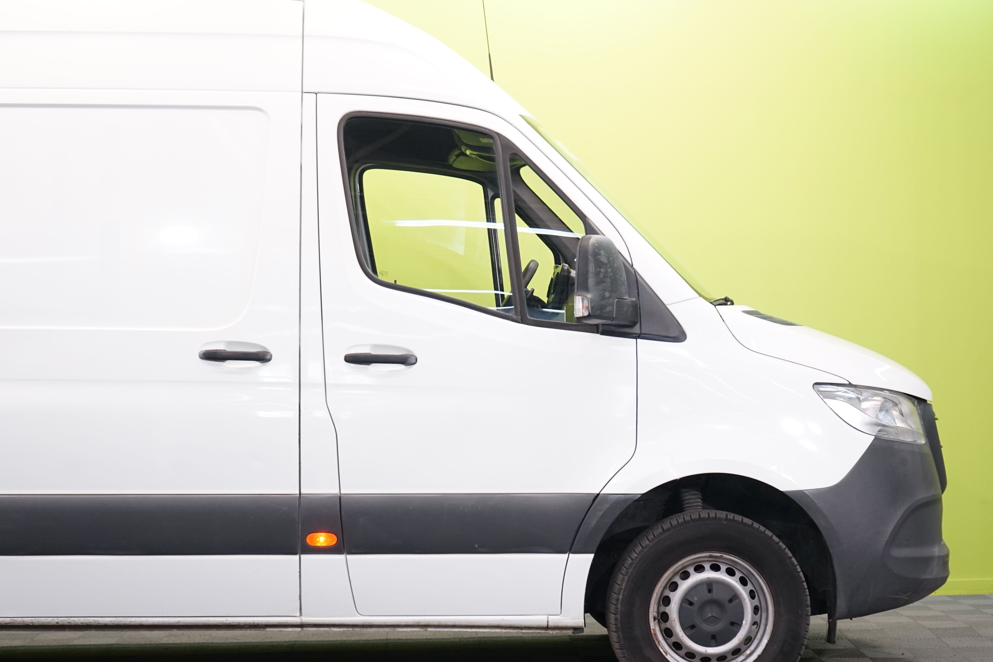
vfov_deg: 20.0
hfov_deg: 29.7
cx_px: 488
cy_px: 366
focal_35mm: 68
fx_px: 1875
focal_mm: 54
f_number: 5
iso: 1250
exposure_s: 1/80
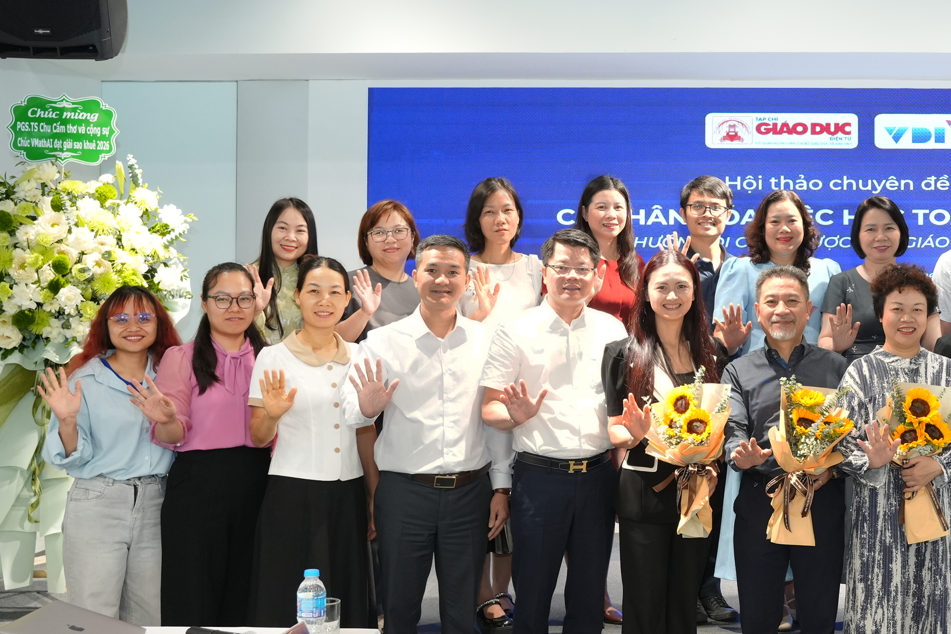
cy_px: 281
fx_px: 1505
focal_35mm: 57
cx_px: 792
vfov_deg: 23.8
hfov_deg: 33.8
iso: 2000
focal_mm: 31
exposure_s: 1/100
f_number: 4
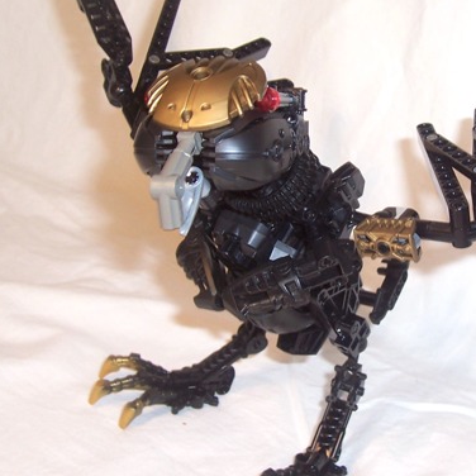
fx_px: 840
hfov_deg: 31.2
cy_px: 230
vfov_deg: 31.6
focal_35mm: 54
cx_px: 339
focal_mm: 5.6
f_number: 2.7
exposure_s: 1/60
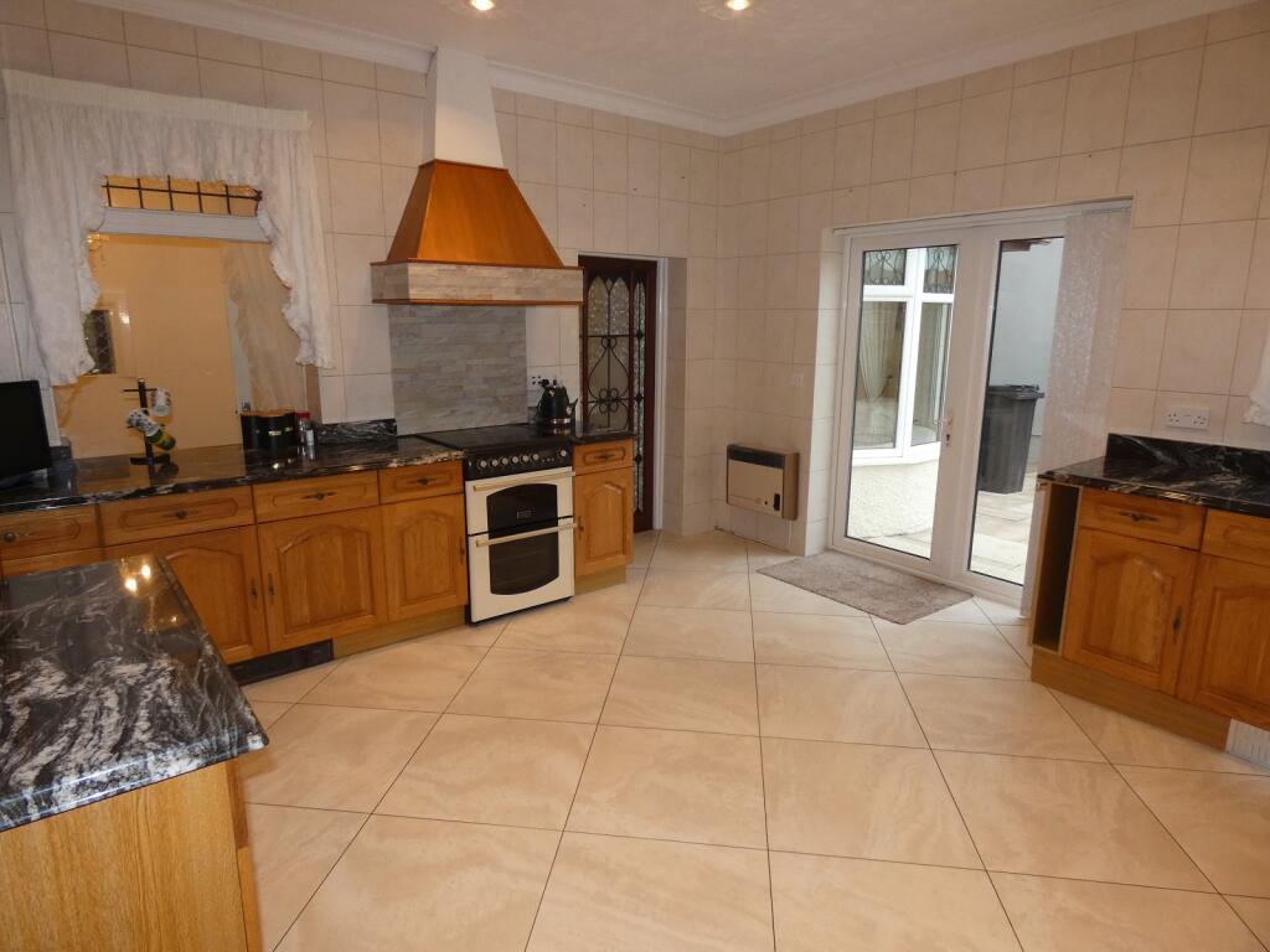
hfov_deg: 81.7
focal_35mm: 20
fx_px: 734
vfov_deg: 66.0
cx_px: 635
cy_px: 476
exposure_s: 1/125
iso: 400
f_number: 2.8
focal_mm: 3.6
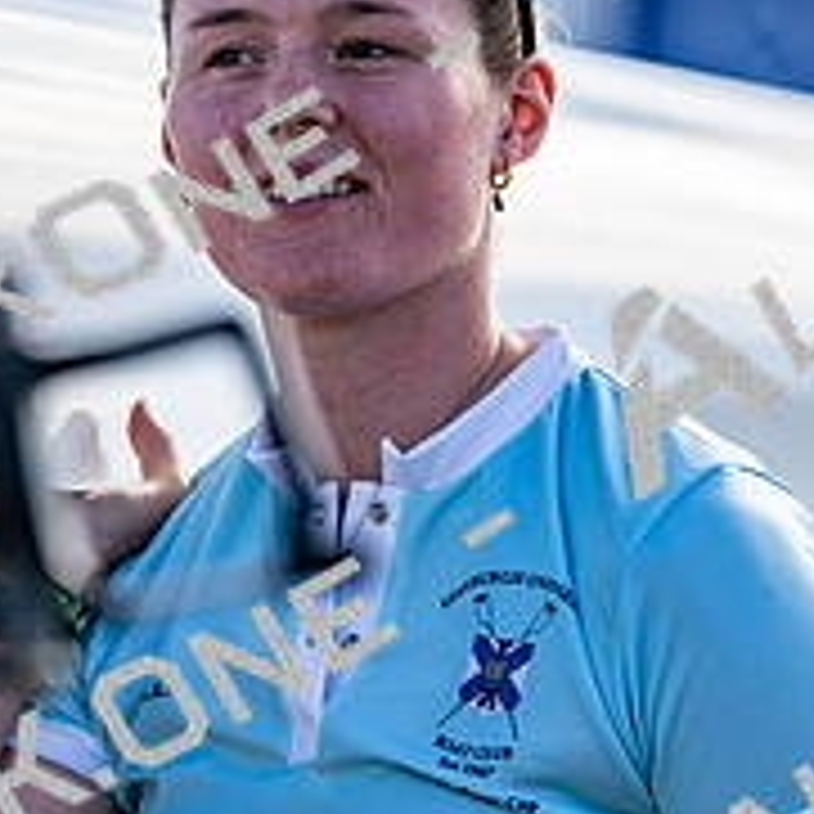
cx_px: 225
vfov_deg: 4.8
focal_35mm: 368
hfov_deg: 4.8
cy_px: 74
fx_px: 9790
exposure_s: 1/3200
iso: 64
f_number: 1.8
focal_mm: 135
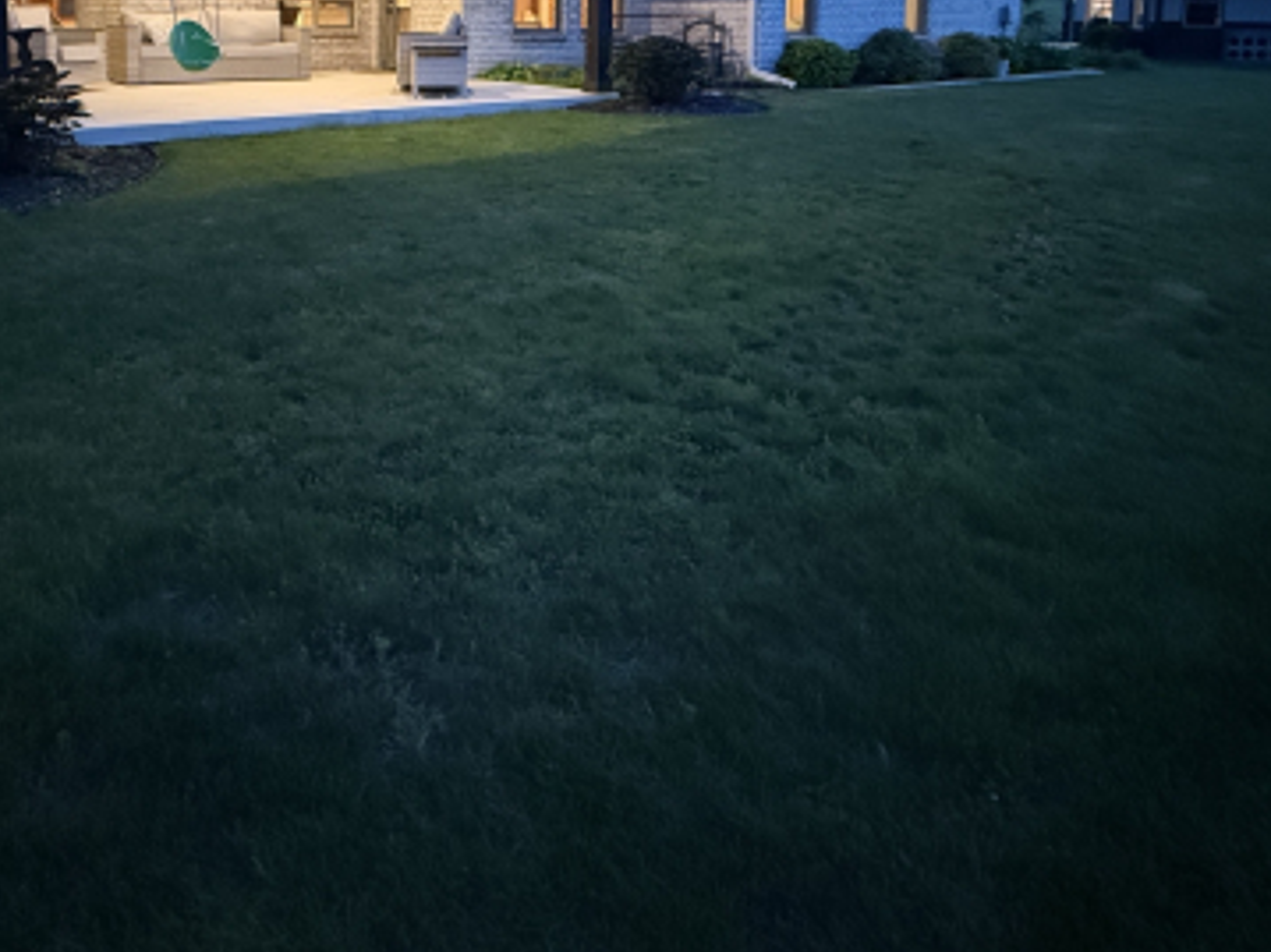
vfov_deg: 47.6
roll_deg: -1.4
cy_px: 96
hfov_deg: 67.1
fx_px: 954
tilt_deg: -4.4
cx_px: 565
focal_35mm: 26
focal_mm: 2.22
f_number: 2.2
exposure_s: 1/40
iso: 1600
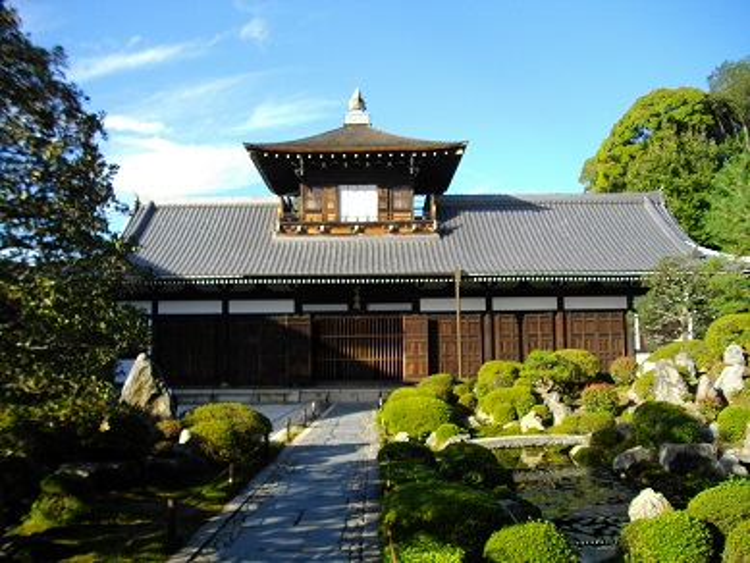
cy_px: 282
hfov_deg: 56.8
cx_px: 375
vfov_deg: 44.2
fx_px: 694
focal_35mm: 32
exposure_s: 1/500
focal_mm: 5.7
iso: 100
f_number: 2.9
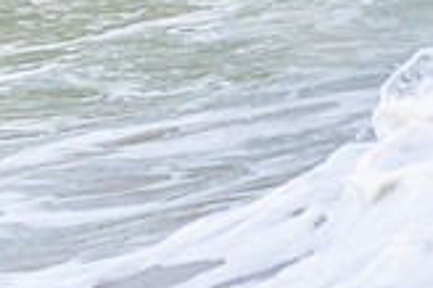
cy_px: -218
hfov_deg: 0.8
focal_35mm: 2650
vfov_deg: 0.5
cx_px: -272
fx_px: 31841
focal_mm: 500
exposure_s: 1/1000
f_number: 5.6
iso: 280
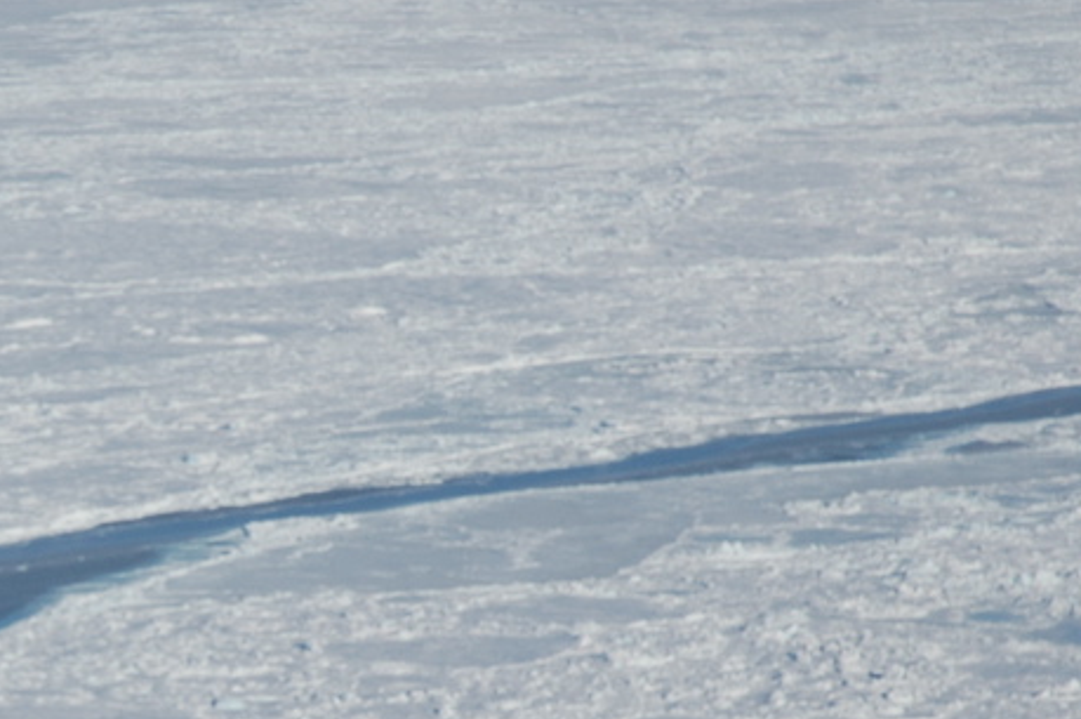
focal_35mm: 234
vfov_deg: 5.9
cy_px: 606
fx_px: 7019
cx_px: 27
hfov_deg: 8.8
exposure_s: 1/400
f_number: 10
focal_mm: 70
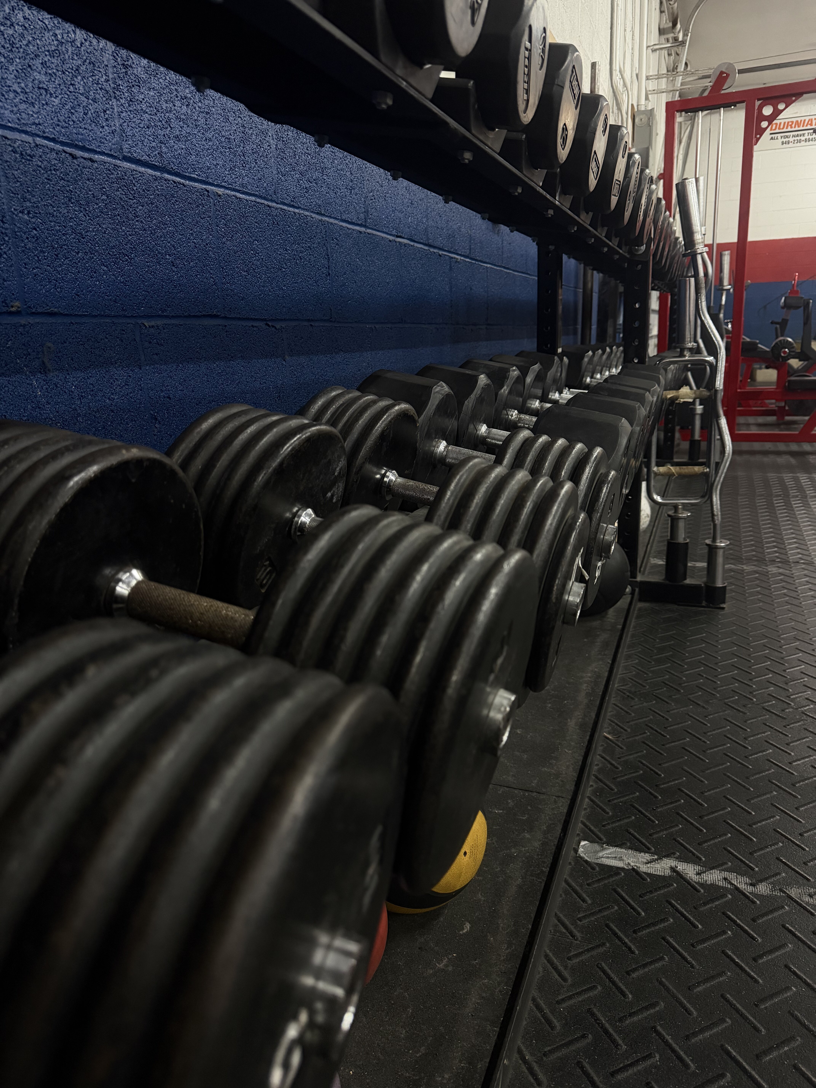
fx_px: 754
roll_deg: +1.8
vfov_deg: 71.6
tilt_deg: -14.9
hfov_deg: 56.8
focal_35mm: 24
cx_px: 408
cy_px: 544
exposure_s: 1/60
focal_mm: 6.76
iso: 500
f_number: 1.78
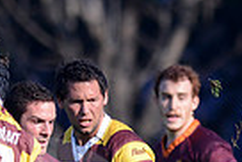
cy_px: 268
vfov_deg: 0.8
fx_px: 12032
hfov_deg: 1.2
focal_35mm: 1788
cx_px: 335
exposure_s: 1/2000
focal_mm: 420
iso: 400
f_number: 4
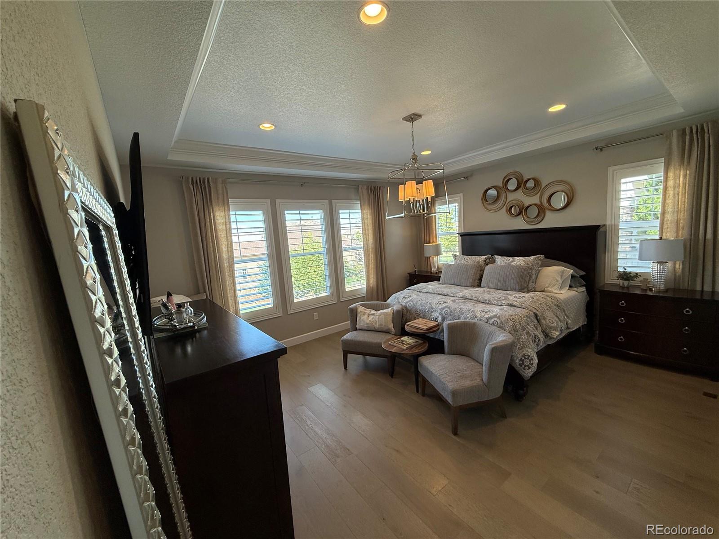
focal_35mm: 14
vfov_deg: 85.7
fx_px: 291
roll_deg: +4.1
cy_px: 270
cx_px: 360
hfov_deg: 102.1
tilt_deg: -6.9
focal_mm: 2.22
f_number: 2.2
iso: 100
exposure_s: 1/120
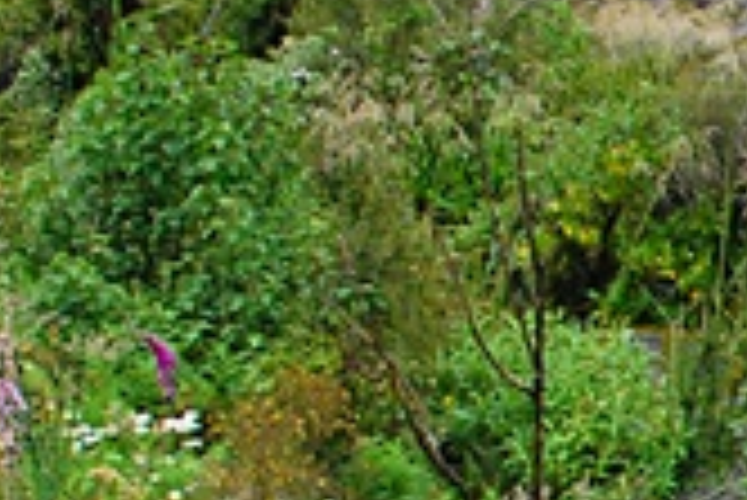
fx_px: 3011
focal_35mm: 145
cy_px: 486
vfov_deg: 9.4
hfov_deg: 13.5
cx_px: 1040
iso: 450
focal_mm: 20
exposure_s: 1/30
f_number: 6.3
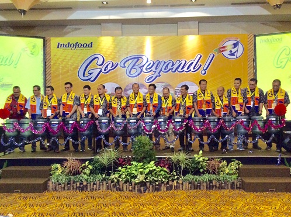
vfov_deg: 44.0
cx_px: 146
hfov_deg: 56.9
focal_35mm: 32
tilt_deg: -1.9
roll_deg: +0.8
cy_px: 108
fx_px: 268
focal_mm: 3.3
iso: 160
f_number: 2.4
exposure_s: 1/25
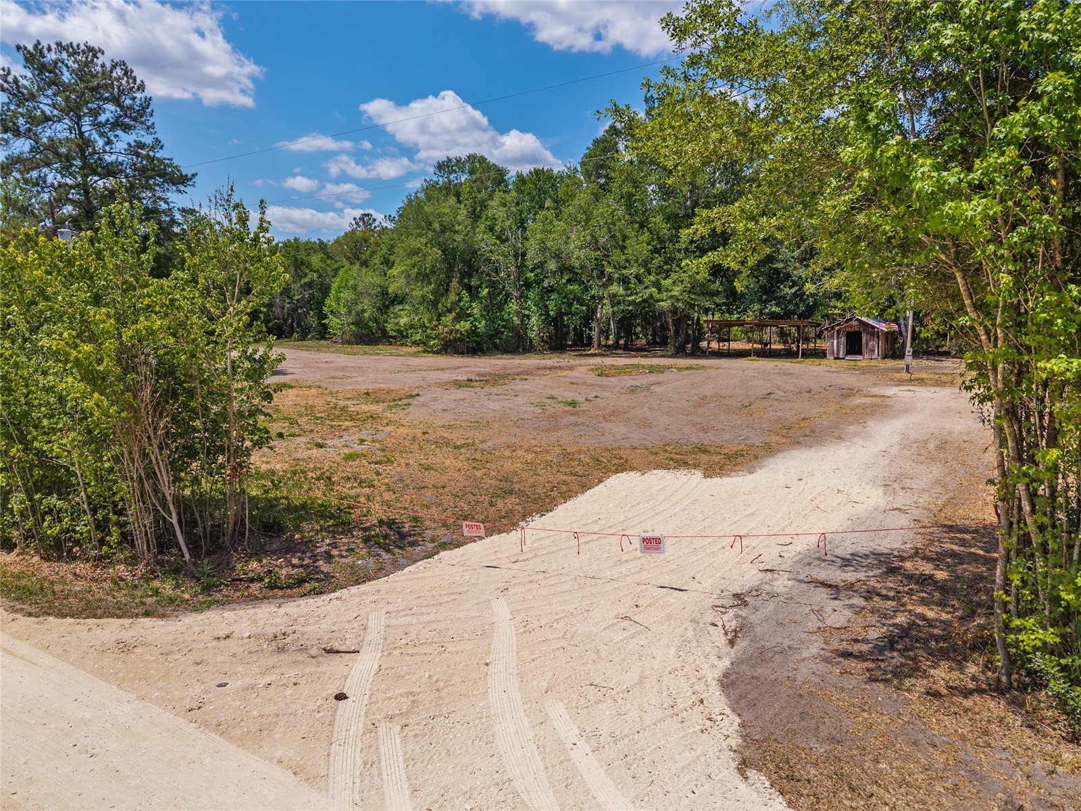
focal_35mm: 24
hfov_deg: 71.6
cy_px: 406
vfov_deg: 56.8
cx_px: 540
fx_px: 749
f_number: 1.8
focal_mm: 8.67
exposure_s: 1/5000
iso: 200
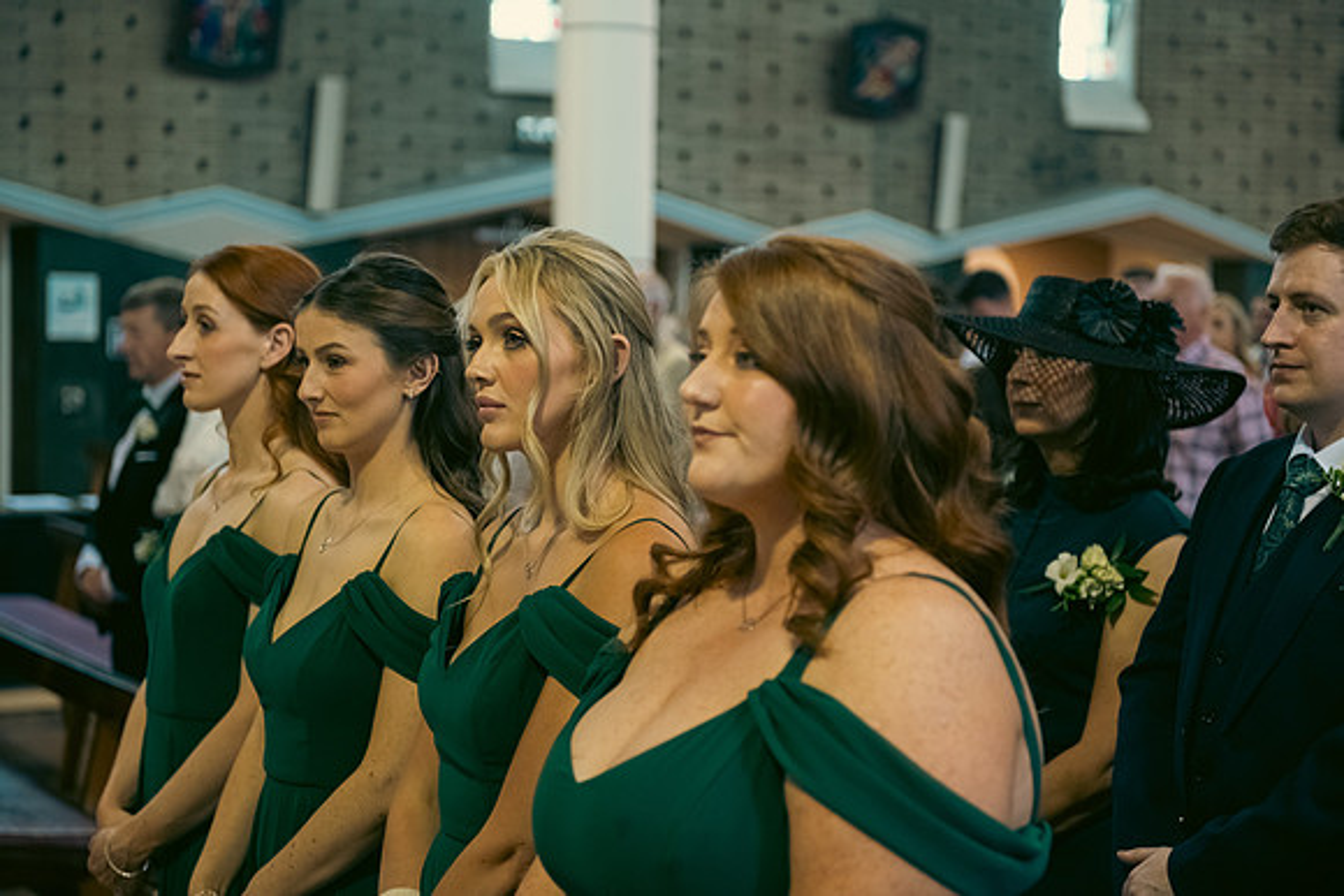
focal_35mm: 70
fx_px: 2614
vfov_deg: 19.5
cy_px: 448
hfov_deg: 28.8
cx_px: 672
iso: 1000
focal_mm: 70
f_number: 3.5
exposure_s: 1/160
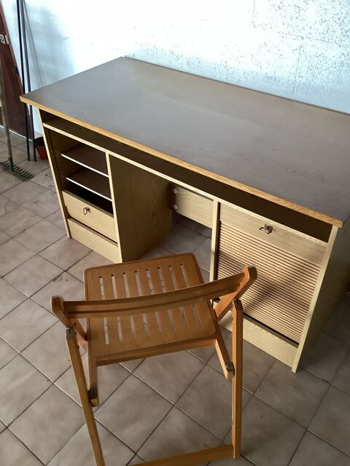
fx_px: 418
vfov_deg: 58.4
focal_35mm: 31
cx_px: 175
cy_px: 233
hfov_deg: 45.4
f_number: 2.4
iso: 250
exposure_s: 1/50
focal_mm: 3.3
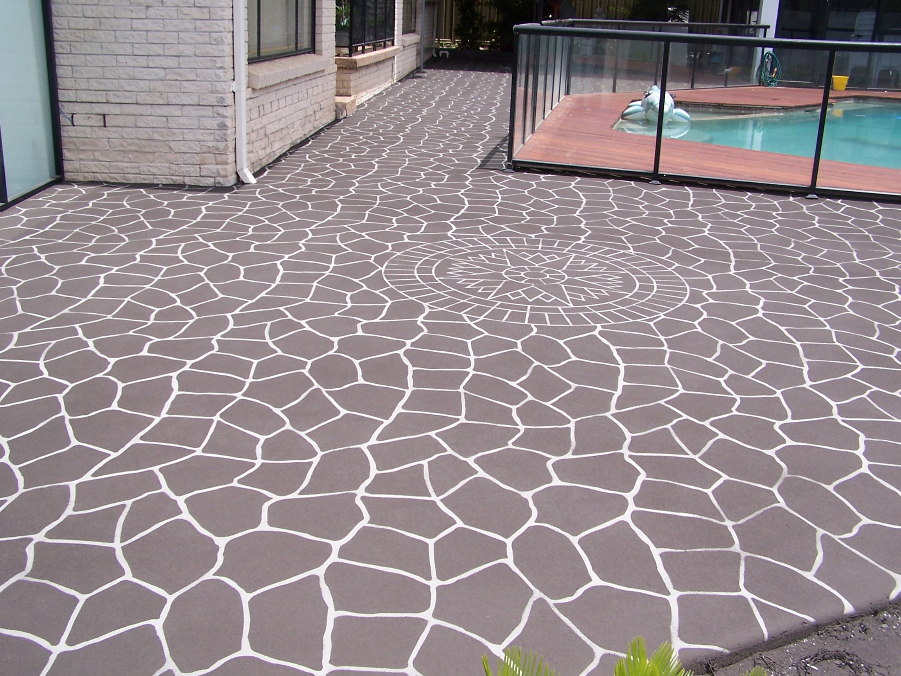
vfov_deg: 37.7
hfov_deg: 49.0
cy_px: 338
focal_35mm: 38
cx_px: 450
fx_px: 989
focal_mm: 6.3
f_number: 4
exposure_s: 1/750
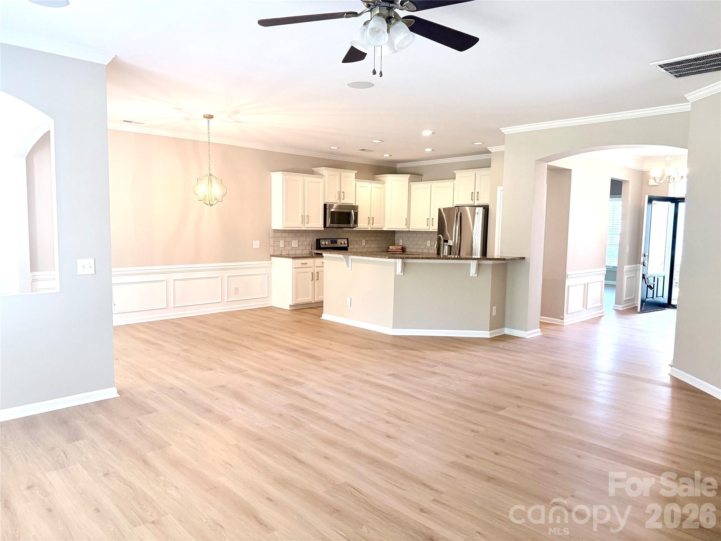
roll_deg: -1.1
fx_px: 500
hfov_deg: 71.6
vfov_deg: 56.8
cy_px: 270
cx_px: 360
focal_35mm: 24
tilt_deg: -5.6
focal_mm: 6.76
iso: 250
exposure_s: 1/120
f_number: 1.78
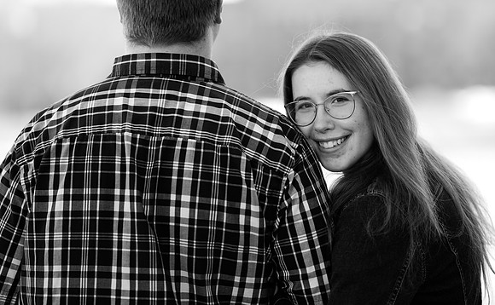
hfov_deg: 17.9
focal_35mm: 117
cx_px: 225
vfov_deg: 11.1
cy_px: 86
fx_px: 1568
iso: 100
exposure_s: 1/1600
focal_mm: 85
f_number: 1.4
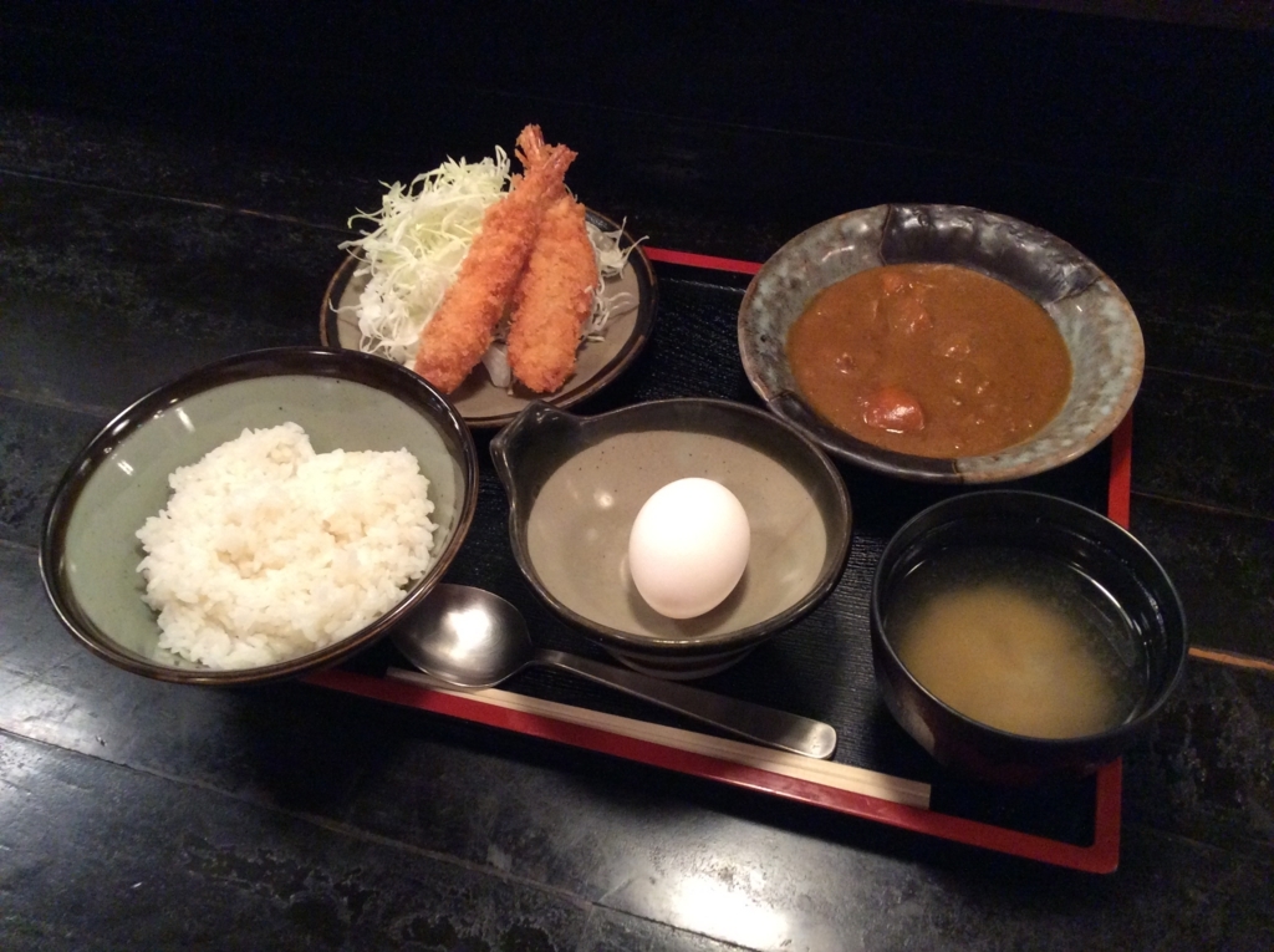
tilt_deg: -51.6
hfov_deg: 56.9
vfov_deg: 44.1
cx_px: 637
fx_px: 1176
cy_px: 476
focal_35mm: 32
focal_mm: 3.3
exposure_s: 1/24
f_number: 2.4
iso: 320
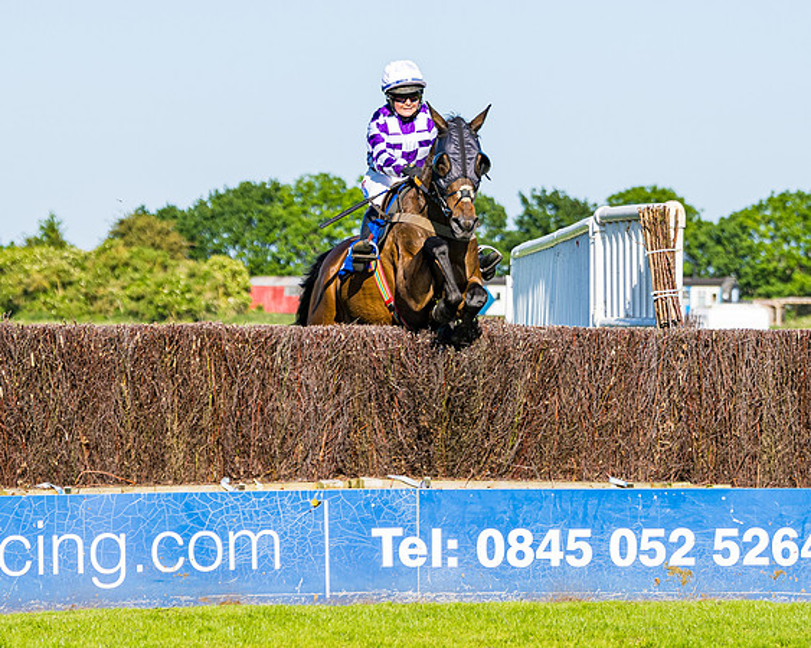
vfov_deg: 7.0
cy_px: 291
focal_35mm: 221
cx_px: 451
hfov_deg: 8.8
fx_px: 5297
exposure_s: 1/2000
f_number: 4
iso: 200
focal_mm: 102
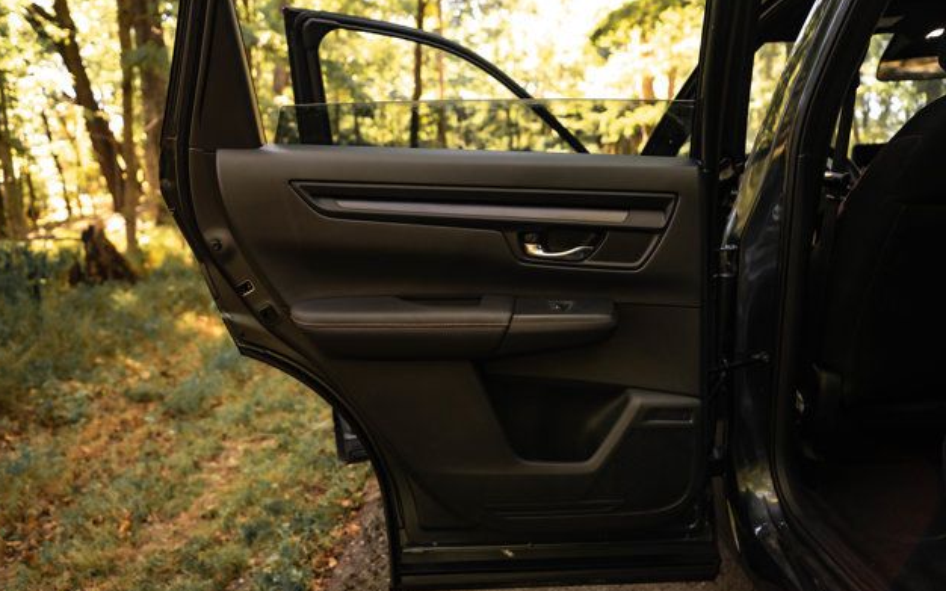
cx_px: 464
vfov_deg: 49.2
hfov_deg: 72.5
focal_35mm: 25
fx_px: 644
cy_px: 308
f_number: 2.8
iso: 1250
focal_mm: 24
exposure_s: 1/640
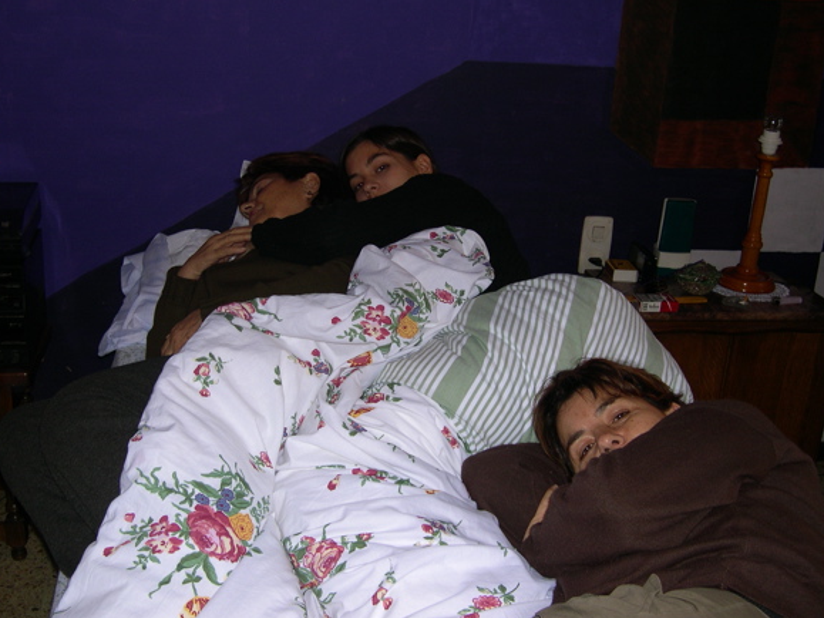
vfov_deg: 34.3
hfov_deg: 44.8
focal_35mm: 42
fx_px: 1000
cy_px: 295
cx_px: 389
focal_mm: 8
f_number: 2.8
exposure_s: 1/60
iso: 100
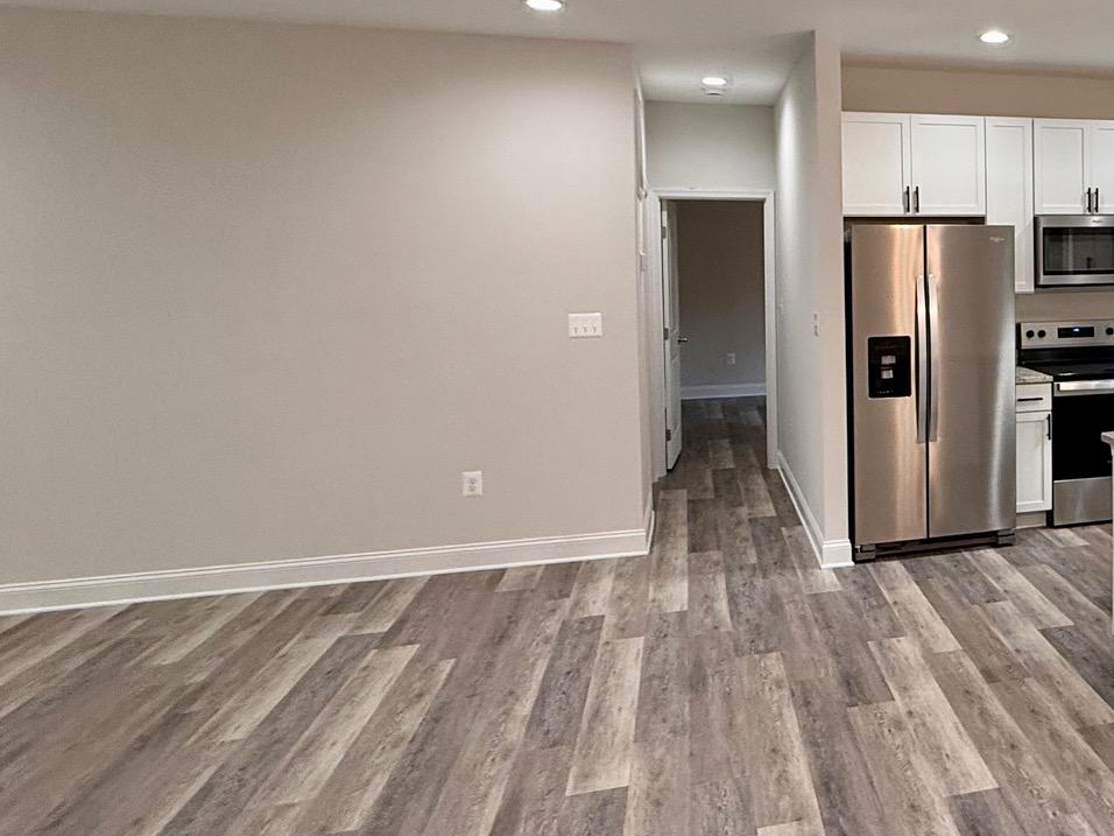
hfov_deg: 52.8
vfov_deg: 46.3
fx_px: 965
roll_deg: +0.2
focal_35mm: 30
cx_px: 997
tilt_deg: -3.1
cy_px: 303
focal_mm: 2.22
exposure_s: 1/120
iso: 250
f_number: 2.2
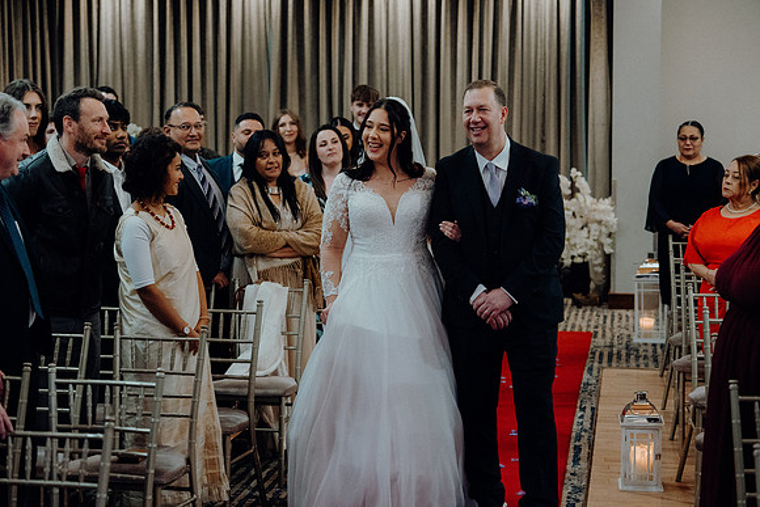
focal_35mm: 70
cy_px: 254
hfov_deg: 28.8
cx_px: 380
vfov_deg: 19.5
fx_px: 1478
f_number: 3.5
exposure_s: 1/200
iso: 5000
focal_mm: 70
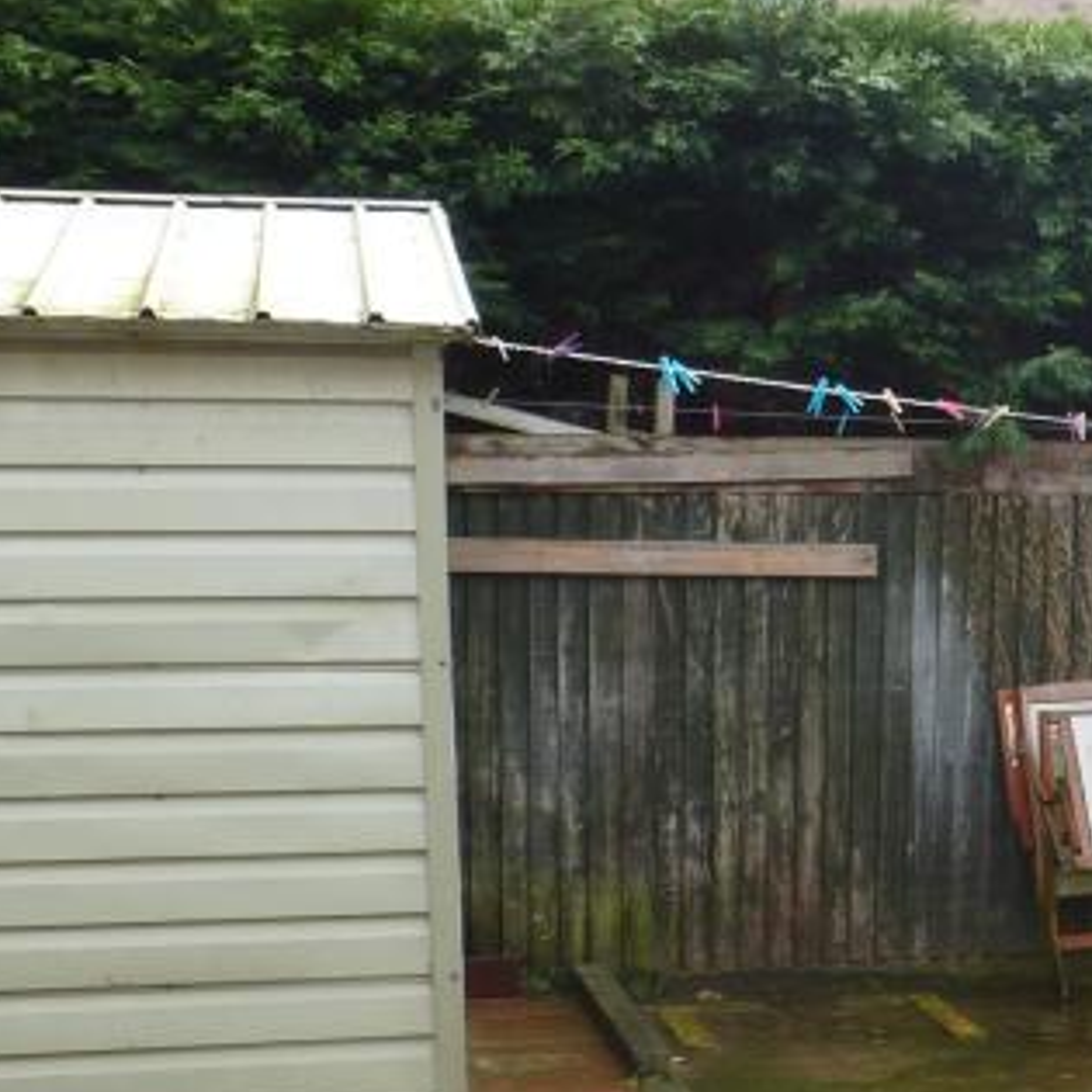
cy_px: 967
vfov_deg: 24.3
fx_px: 2463
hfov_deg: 24.0
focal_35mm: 69
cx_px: 1082
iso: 100
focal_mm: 4.3
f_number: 3.5
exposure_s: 1/100
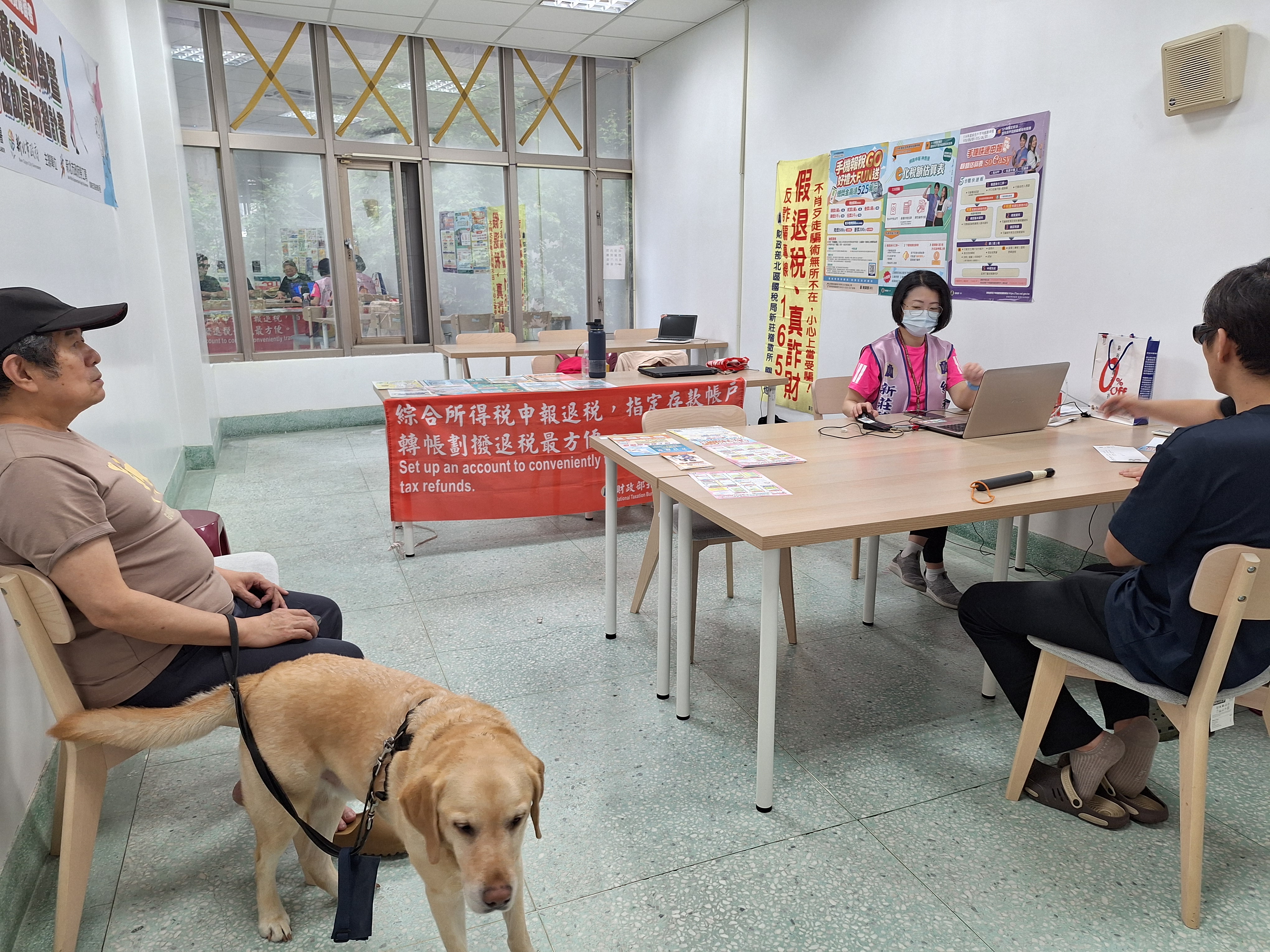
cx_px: 635
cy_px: 476
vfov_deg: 58.9
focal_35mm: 23
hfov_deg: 73.9
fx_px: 844
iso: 80
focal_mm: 5.54
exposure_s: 1/40
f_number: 1.8
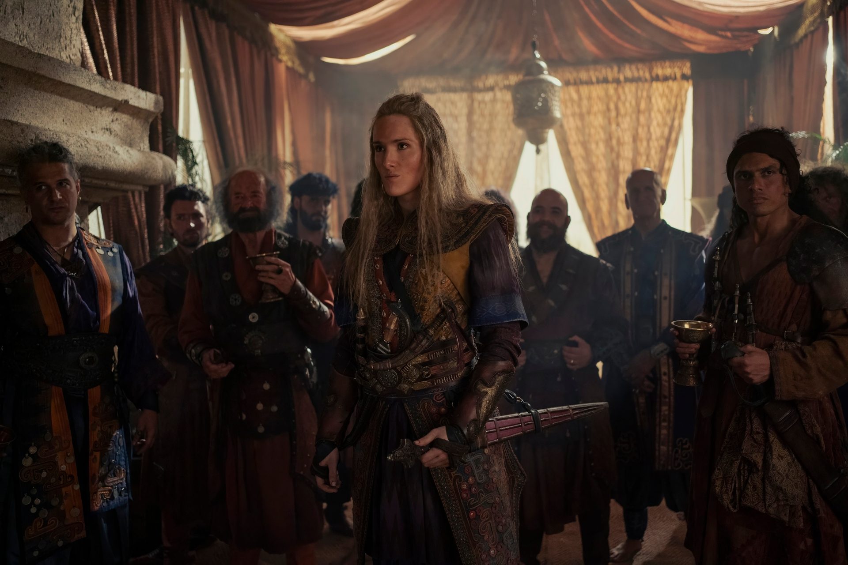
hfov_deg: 54.4
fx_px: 824
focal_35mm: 35
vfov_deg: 37.9
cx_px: 424
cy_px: 282
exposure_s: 1/200
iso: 2500
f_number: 2
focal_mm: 35
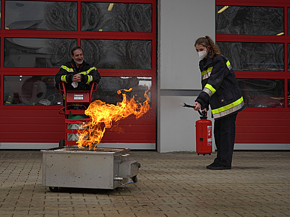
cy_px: 110
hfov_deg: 25.3
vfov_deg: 19.1
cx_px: 129
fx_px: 645
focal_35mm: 77
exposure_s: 1/1000
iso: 200
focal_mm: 70
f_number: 5.6
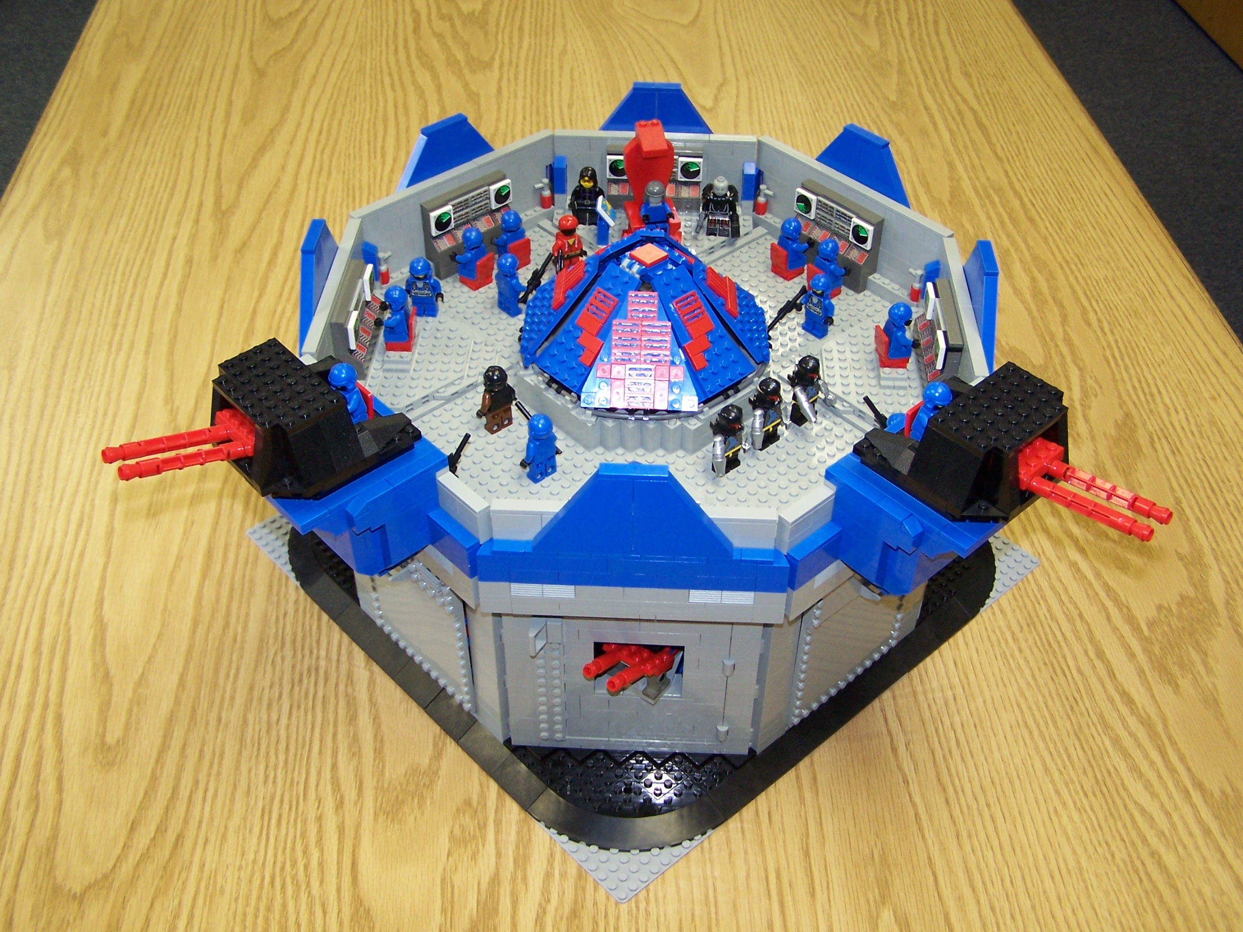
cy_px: 466
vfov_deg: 37.7
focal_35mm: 38
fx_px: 1365
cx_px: 622
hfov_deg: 49.0
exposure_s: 1/60
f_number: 2.8
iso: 140
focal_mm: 6.3
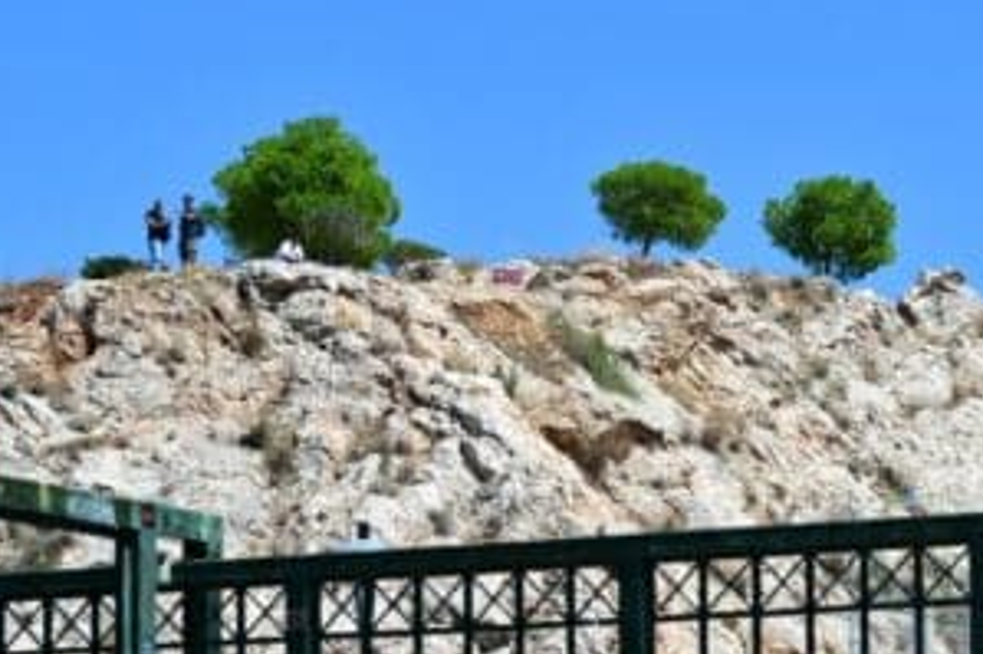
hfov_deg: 10.7
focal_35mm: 190
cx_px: 983
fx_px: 5185
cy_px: 802
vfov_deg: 7.2
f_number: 7.1
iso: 200
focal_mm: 74
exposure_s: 1/640
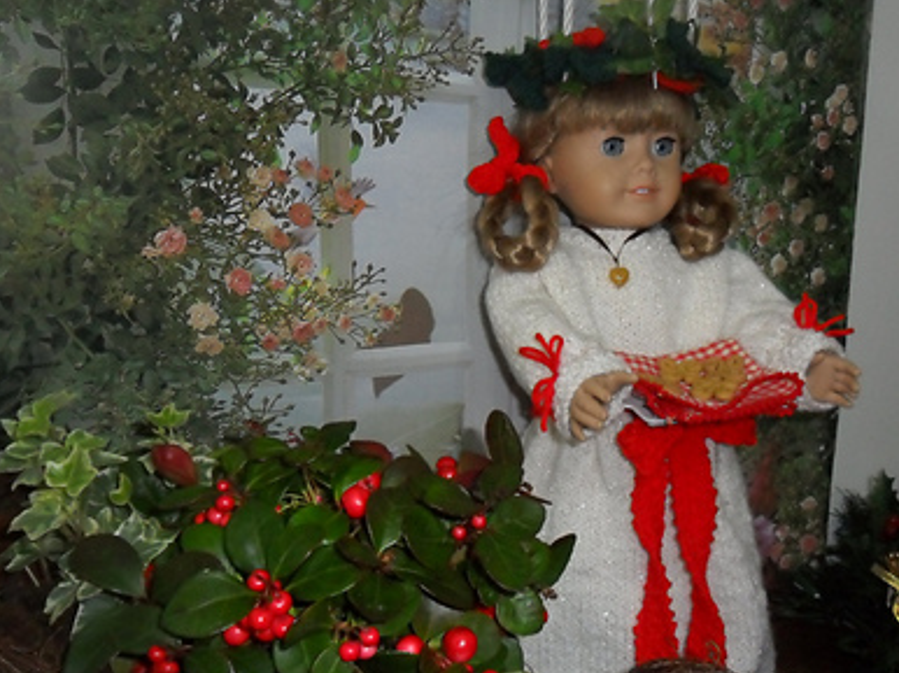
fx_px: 908
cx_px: 517
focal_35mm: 35
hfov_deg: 52.5
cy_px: 411
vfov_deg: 40.4
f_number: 3.5
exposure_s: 1/15
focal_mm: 4.9
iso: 400
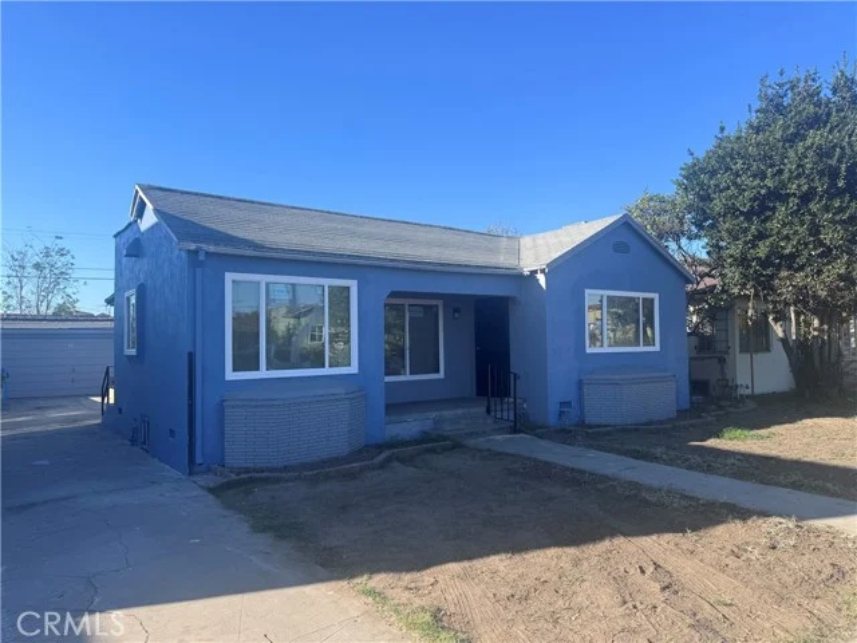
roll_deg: +0.7
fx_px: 594
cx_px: 428
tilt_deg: +1.8
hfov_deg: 71.6
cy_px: 322
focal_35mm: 24
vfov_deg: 56.8
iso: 80
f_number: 1.78
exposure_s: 1/2252
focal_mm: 6.76
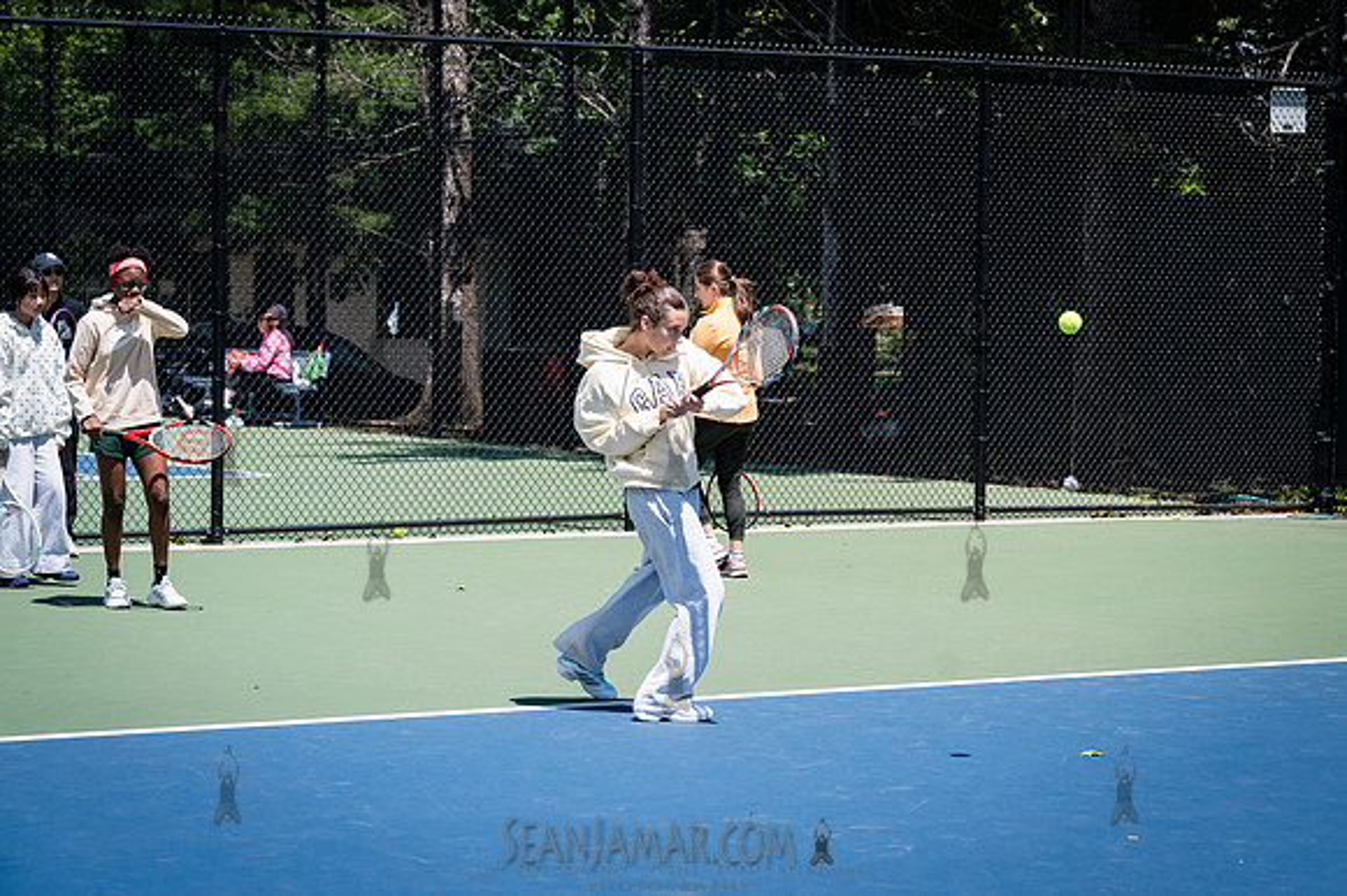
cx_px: 713
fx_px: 3465
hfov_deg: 22.0
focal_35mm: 93
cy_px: 451
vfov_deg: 14.7
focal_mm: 84
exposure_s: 1/2000
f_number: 4.5
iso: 400
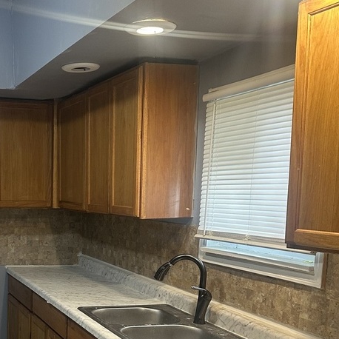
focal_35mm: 50
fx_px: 554
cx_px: 57
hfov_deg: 32.9
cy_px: 281
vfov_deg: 32.9
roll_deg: -2.0
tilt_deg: -8.9
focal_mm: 6.86
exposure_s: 1/60
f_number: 1.78
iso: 250
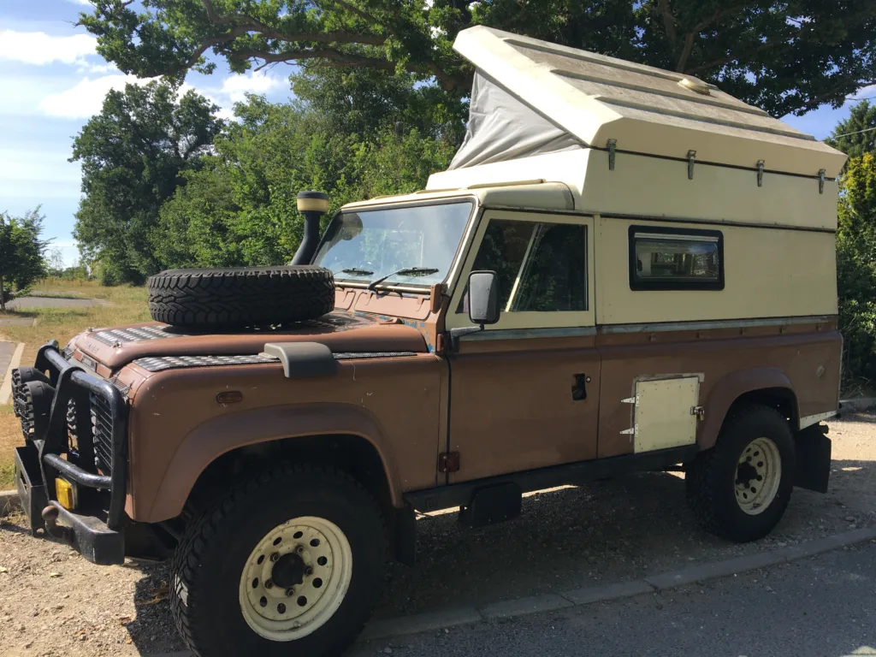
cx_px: 438
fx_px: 734
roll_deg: -0.8
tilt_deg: -2.5
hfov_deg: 61.7
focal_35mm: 29
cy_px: 328
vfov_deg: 48.2
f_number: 2.2
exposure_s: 1/999
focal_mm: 4.15
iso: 25
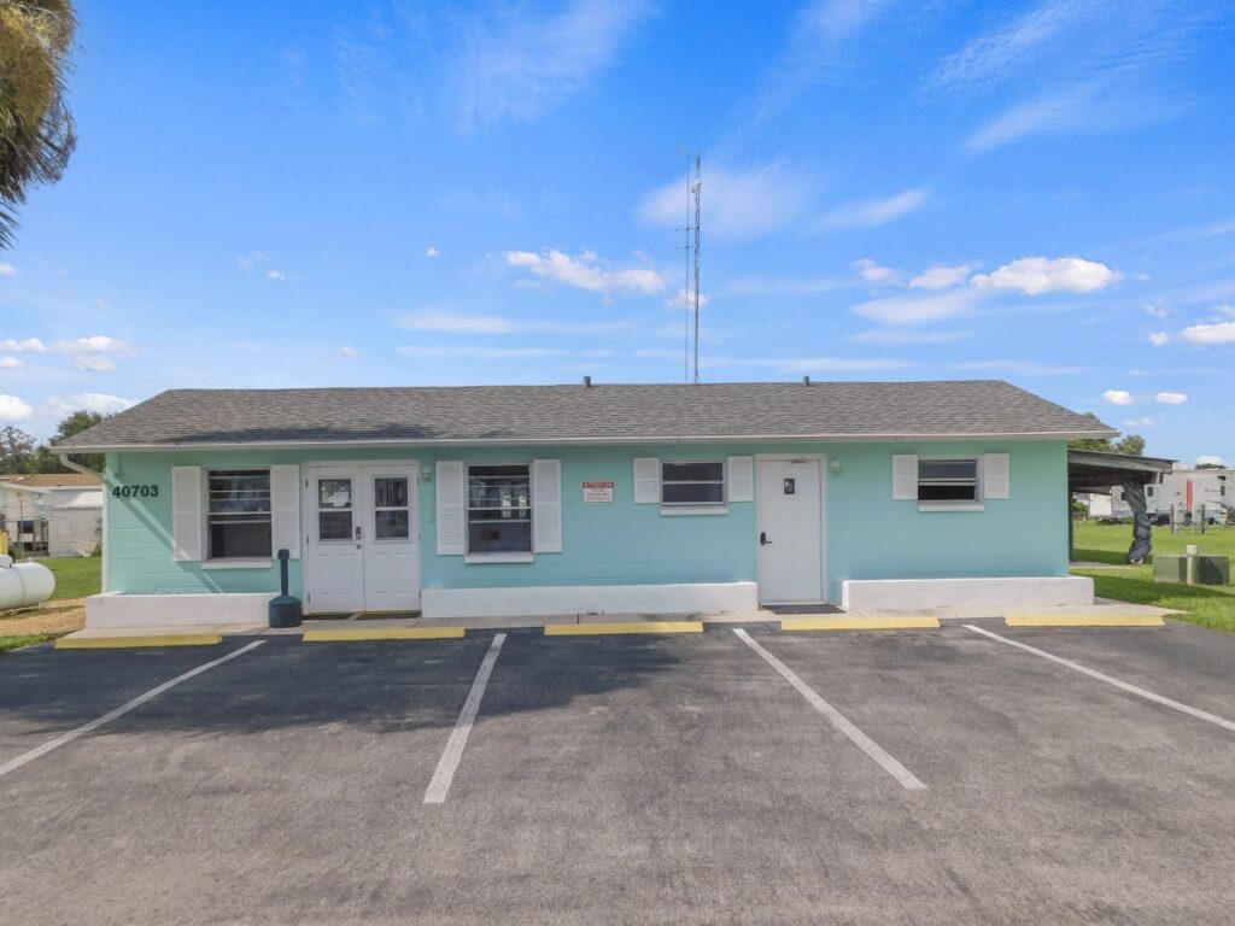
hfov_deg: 69.4
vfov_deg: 54.9
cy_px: 463
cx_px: 618
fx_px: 892
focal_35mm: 25
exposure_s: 1/500
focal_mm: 4.5
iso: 125
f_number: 6.2
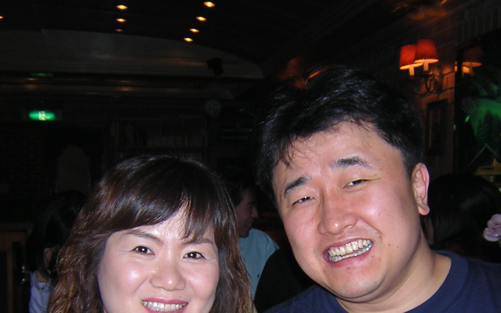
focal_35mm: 59
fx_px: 806
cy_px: 268
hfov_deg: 34.5
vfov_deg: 21.6
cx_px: 272
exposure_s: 1/60.1
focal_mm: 4.7
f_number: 2.6
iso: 100
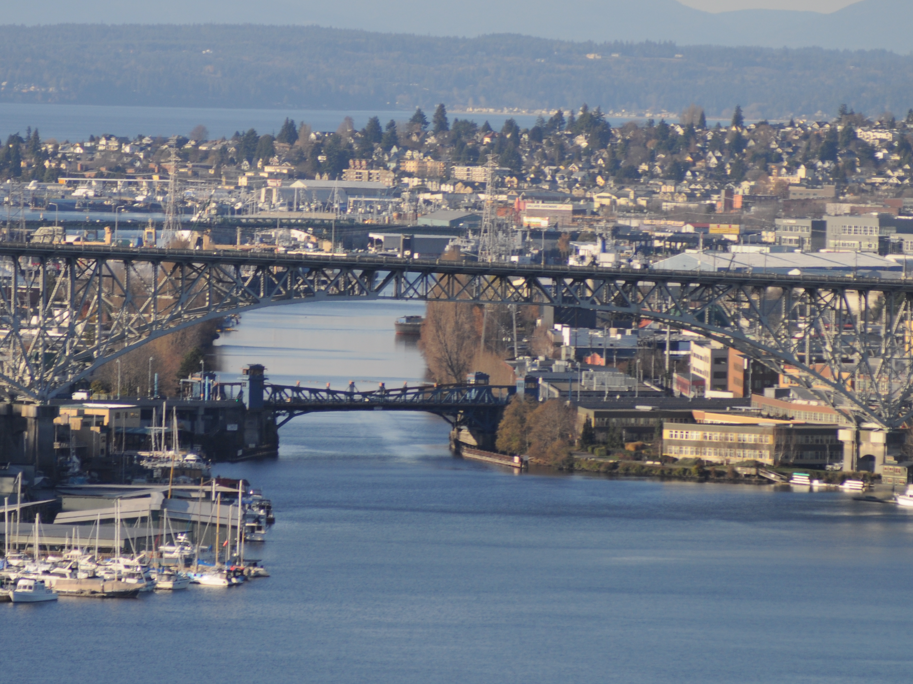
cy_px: 264
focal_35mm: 408
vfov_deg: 3.6
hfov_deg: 4.9
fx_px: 10760
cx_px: 397
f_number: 5.6
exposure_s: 1/1000
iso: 200
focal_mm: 190
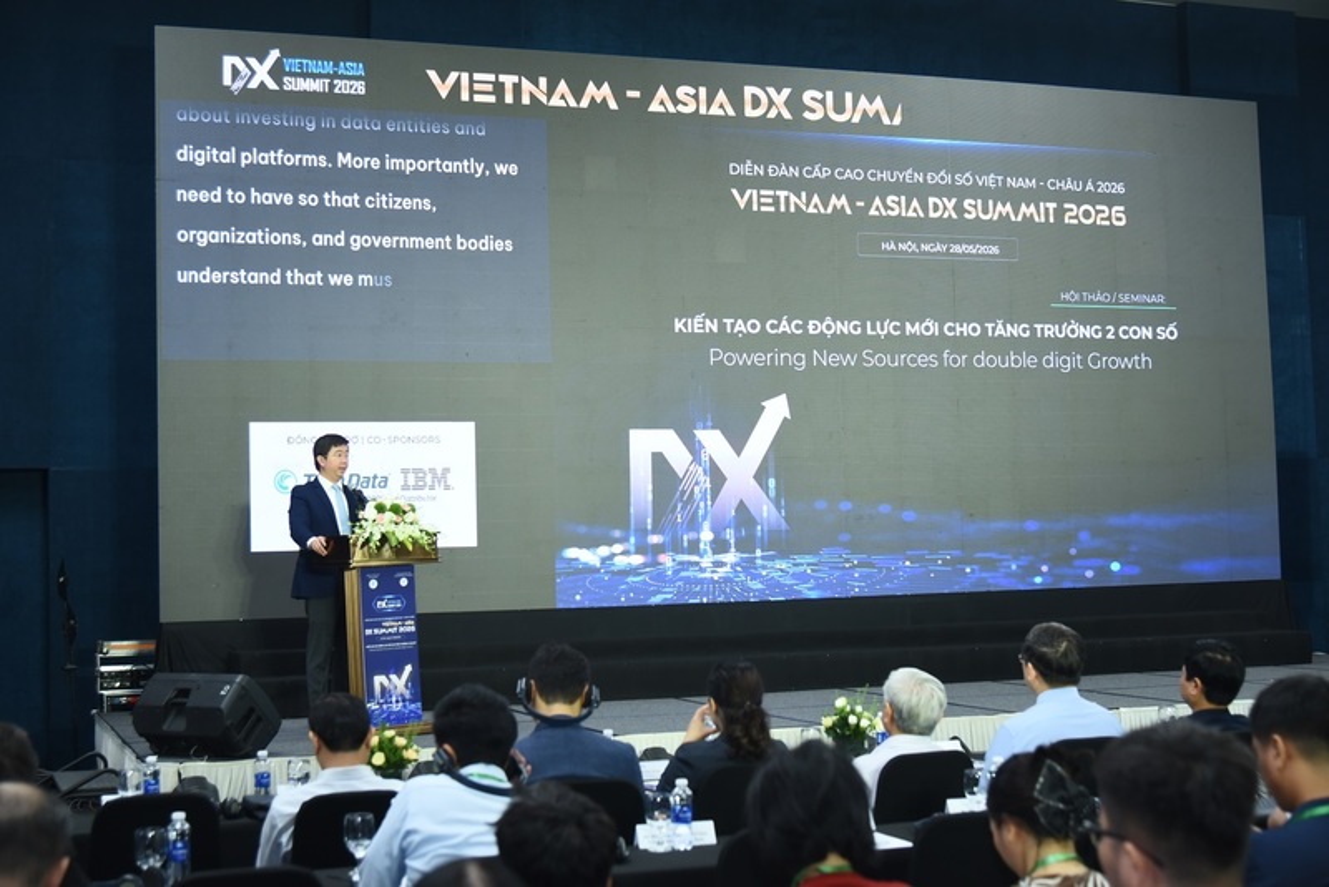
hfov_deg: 39.6
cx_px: 664
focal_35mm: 50
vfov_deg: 27.0
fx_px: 1846
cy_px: 444
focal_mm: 50
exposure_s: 1/160
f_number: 4.5
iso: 1000
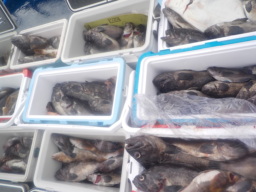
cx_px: 128
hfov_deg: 60.0
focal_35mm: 30
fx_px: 222
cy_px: 96
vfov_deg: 46.8
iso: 125
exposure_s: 1/400
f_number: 3.3
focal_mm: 4.1
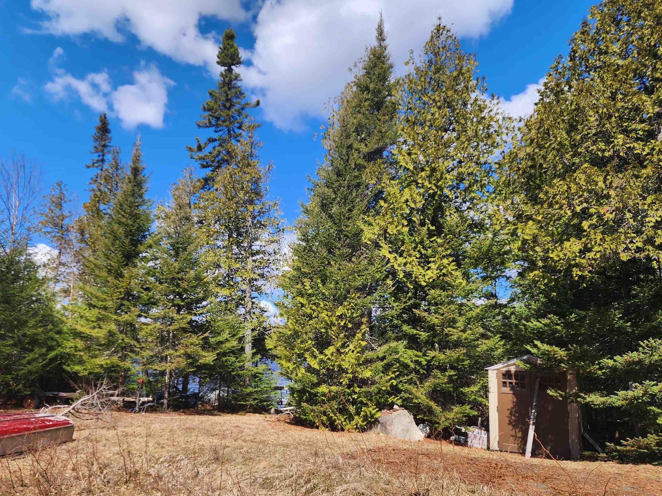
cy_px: 287
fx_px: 516
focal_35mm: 27
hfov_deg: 65.3
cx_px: 311
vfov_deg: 51.2
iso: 12
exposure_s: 1/832
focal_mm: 6.4
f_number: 1.8
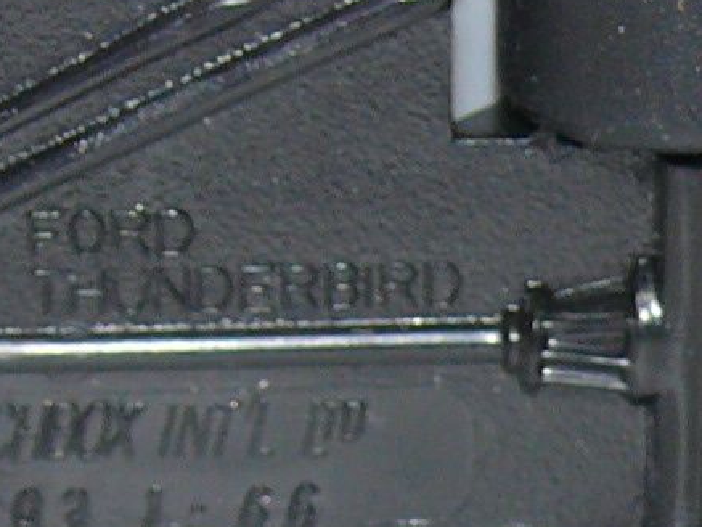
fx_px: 8013
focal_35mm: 395
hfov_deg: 5.0
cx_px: 164
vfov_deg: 3.8
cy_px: 198
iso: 100
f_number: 4
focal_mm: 13.8
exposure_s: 1/30
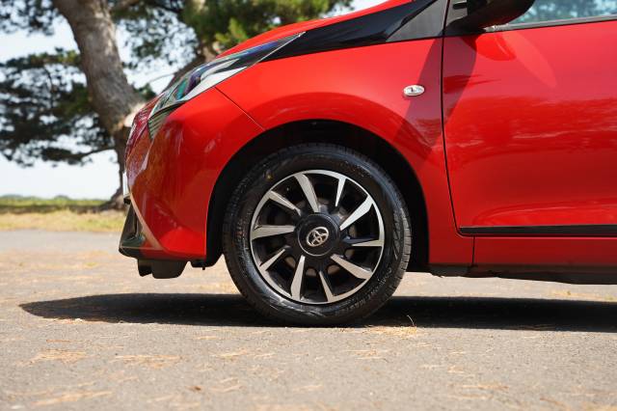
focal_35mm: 64
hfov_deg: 31.6
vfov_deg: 21.3
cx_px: 308
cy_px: 206
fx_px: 1091
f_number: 4.5
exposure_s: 1/100
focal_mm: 63.7
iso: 100
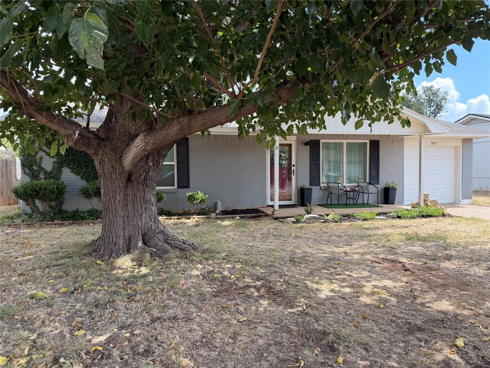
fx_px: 340
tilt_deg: -2.1
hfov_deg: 71.6
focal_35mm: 24
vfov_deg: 56.8
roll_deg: +1.1
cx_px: 245
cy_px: 184
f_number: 1.78
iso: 80
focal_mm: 6.76
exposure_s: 1/695
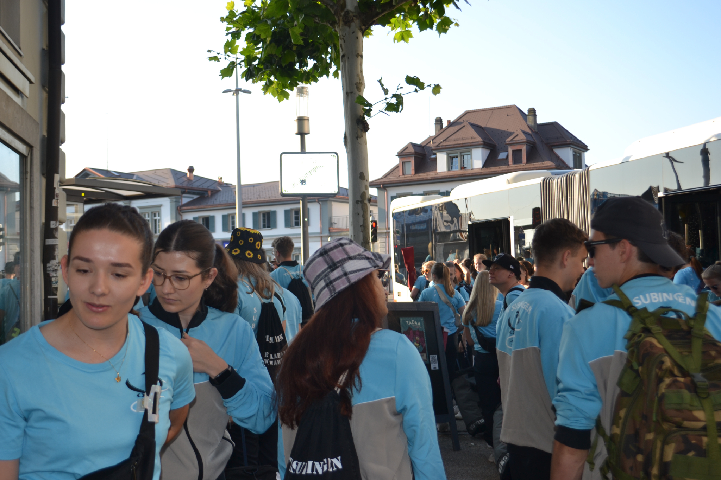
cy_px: 240
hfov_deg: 43.6
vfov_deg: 29.9
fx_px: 901
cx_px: 360
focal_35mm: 45
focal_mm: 30
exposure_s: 1/200
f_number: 4.5
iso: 100
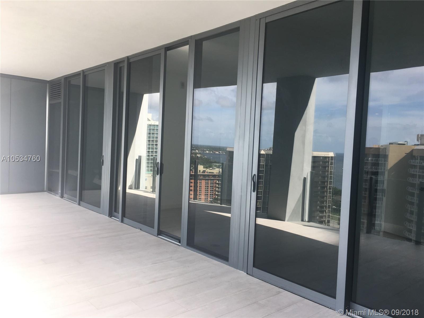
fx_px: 355
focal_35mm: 29
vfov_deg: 48.2
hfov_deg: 61.7
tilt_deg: -1.4
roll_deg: -2.5
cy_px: 159
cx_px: 212
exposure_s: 1/156
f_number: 2.2
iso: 25
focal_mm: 4.15
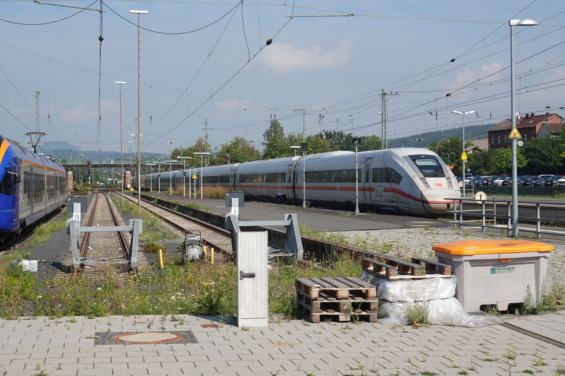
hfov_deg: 31.4
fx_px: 1004
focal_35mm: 64
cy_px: 188
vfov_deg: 21.2
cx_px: 282
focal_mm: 23.39
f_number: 5.6
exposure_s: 1/640
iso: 125
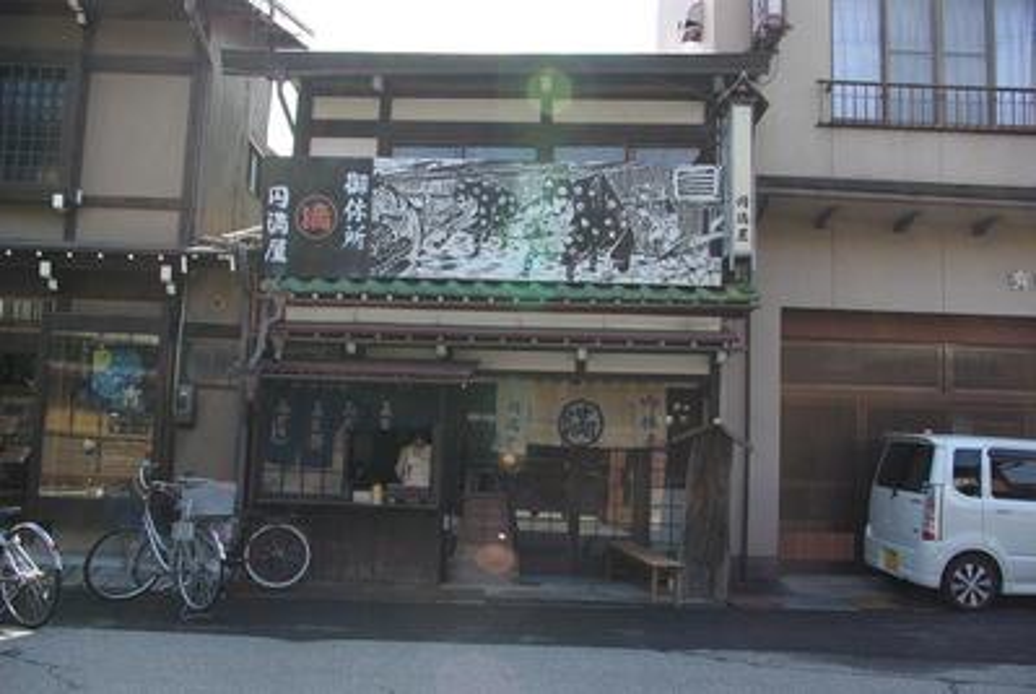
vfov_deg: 41.8
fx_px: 907
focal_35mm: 32
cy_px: 347
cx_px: 518
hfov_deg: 59.4
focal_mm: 21
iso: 1100
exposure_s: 1/500
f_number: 8
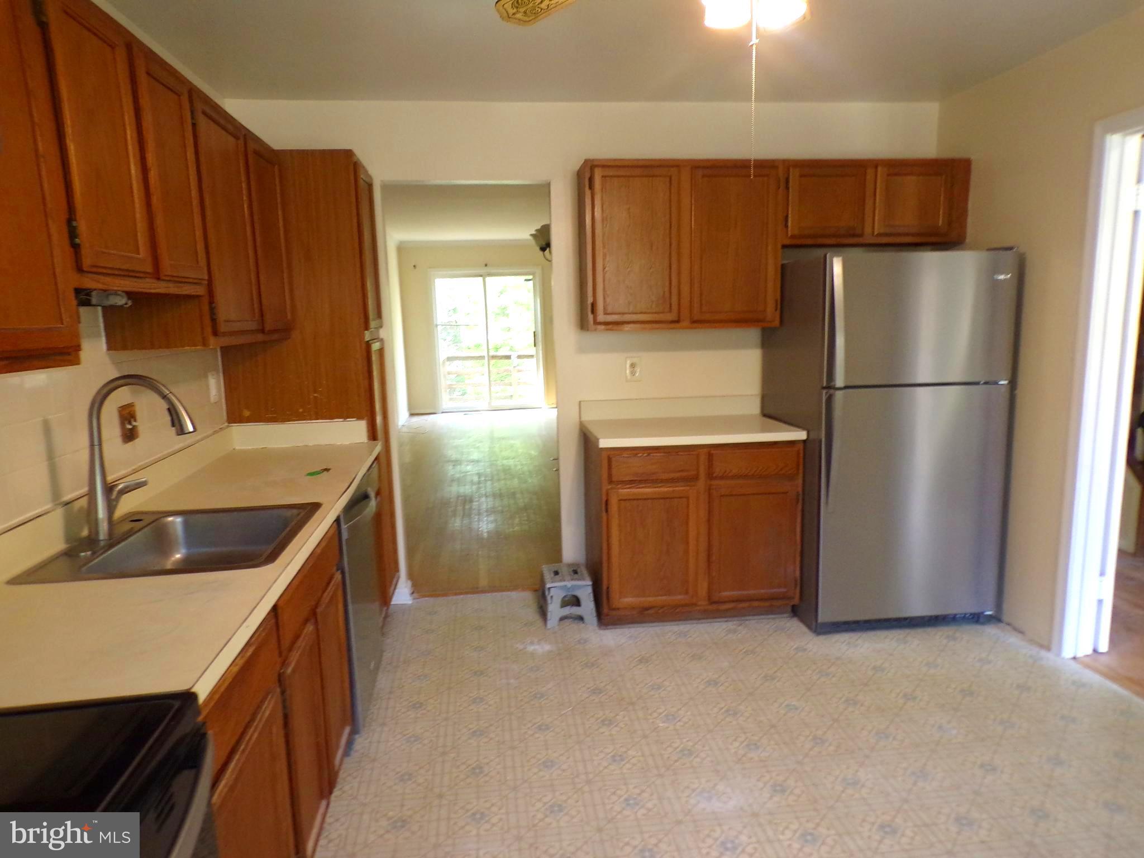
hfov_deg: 71.6
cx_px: 572
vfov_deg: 56.8
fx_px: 793
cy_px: 429
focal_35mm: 24
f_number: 3
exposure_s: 1/28
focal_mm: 4.3
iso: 200
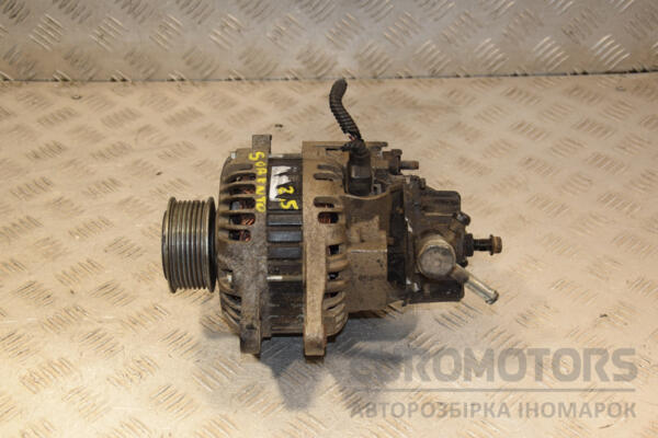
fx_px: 1151
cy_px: 219
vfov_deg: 21.6
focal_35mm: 63
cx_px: 329
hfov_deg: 31.9
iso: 800
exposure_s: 1/200
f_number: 5.6
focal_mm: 42
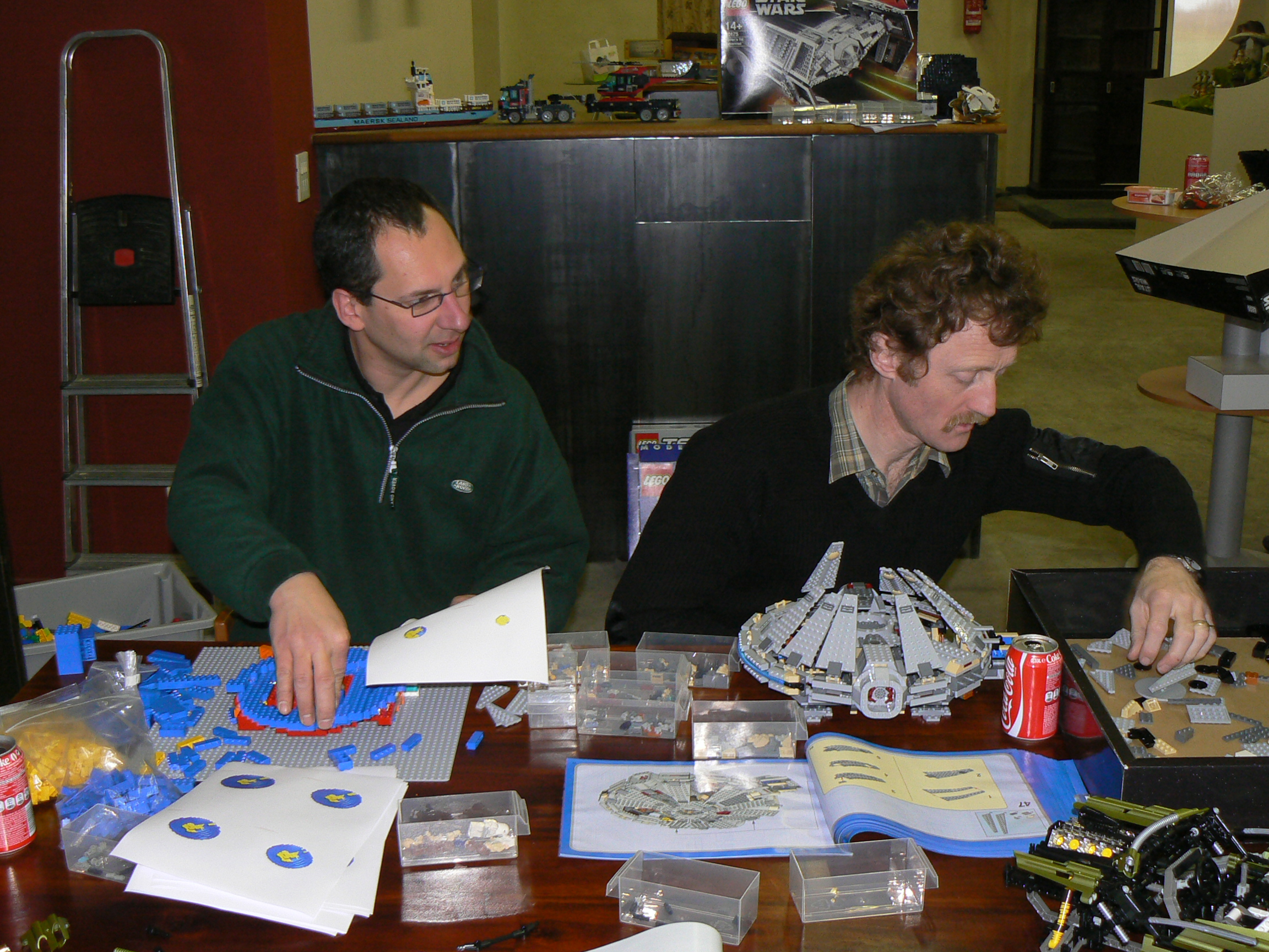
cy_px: 476
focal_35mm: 40
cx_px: 634
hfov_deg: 46.8
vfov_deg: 36.0
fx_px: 1466
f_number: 2.8
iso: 100
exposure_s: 1/30
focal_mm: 6
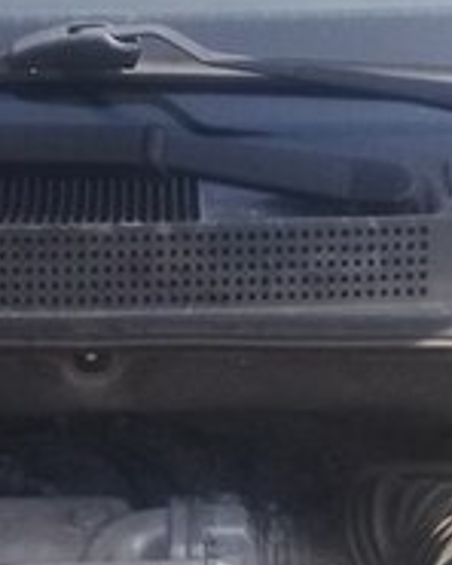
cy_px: 713
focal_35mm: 108
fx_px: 1806
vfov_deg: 16.9
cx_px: 104
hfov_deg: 14.2
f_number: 2.2
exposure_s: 1/228
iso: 50
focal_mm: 3.3
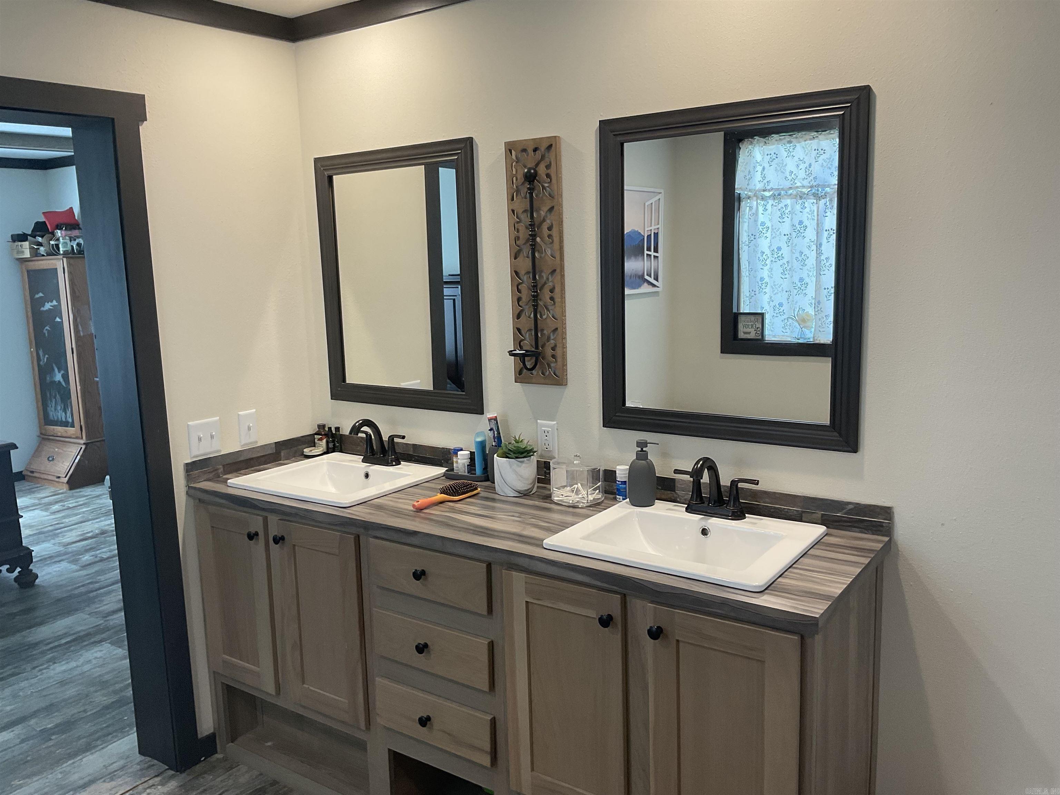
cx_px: 530
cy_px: 398
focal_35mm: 29
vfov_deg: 48.2
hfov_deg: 61.7
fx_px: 888
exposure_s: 1/60
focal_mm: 3
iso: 40
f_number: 1.8
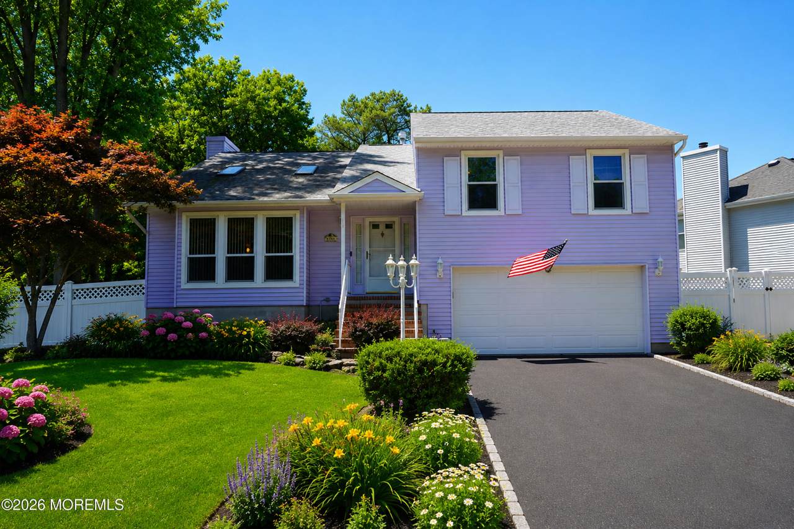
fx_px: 695
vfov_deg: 41.7
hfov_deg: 59.5
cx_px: 397
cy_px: 264
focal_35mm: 32
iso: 100
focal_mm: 31.5
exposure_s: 1/125
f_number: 8
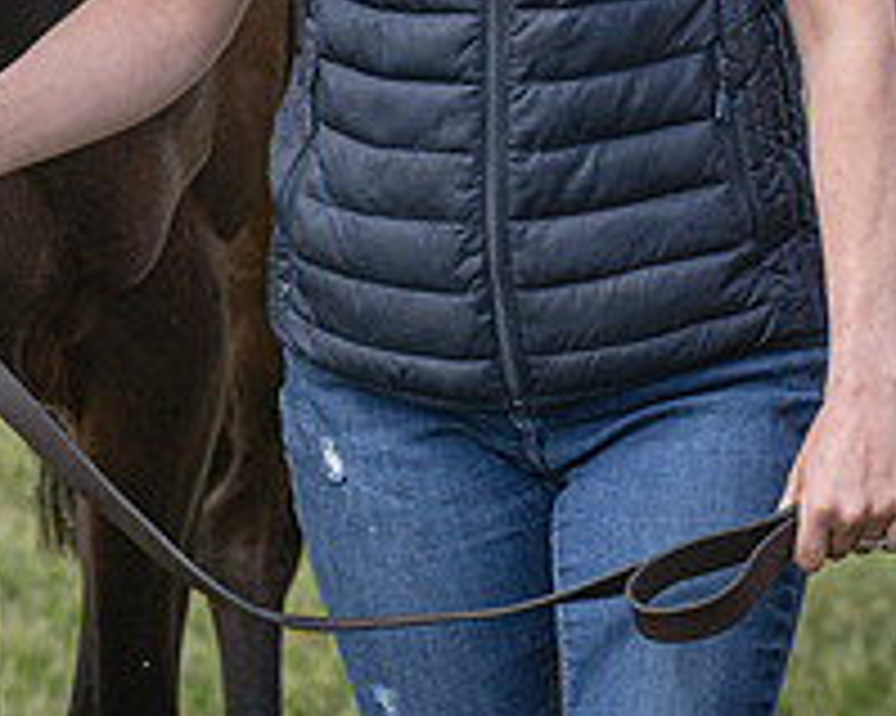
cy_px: -104
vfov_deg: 2.4
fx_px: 17069
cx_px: 295
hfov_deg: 3.0
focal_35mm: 644
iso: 400
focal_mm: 135
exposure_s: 1/1600
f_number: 5
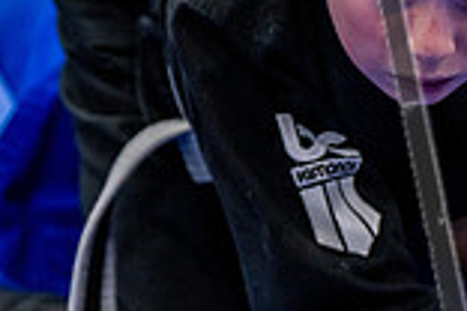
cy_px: 13
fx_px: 5565
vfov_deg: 3.2
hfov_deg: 4.8
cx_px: 386
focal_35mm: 429
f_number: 2.8
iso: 5000
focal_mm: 115
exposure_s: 1/500
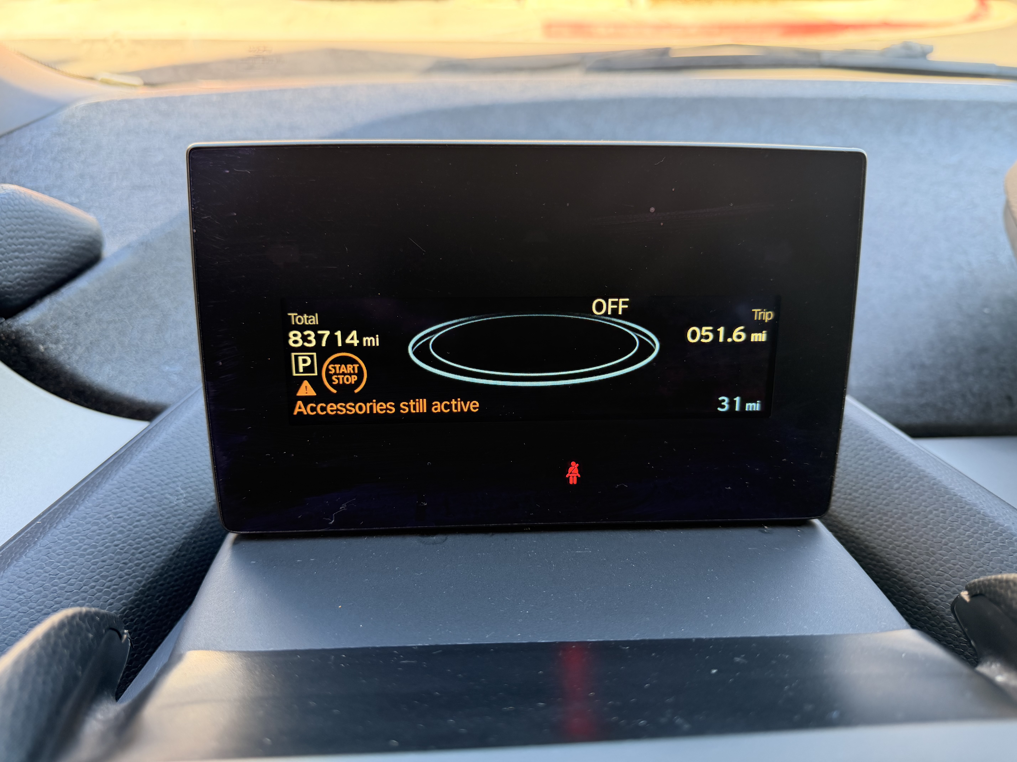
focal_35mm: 24
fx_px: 705
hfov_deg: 71.6
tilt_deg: -31.9
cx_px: 508
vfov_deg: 56.8
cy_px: 381
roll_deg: -2.2
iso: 160
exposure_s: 1/135
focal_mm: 6.76
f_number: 1.78
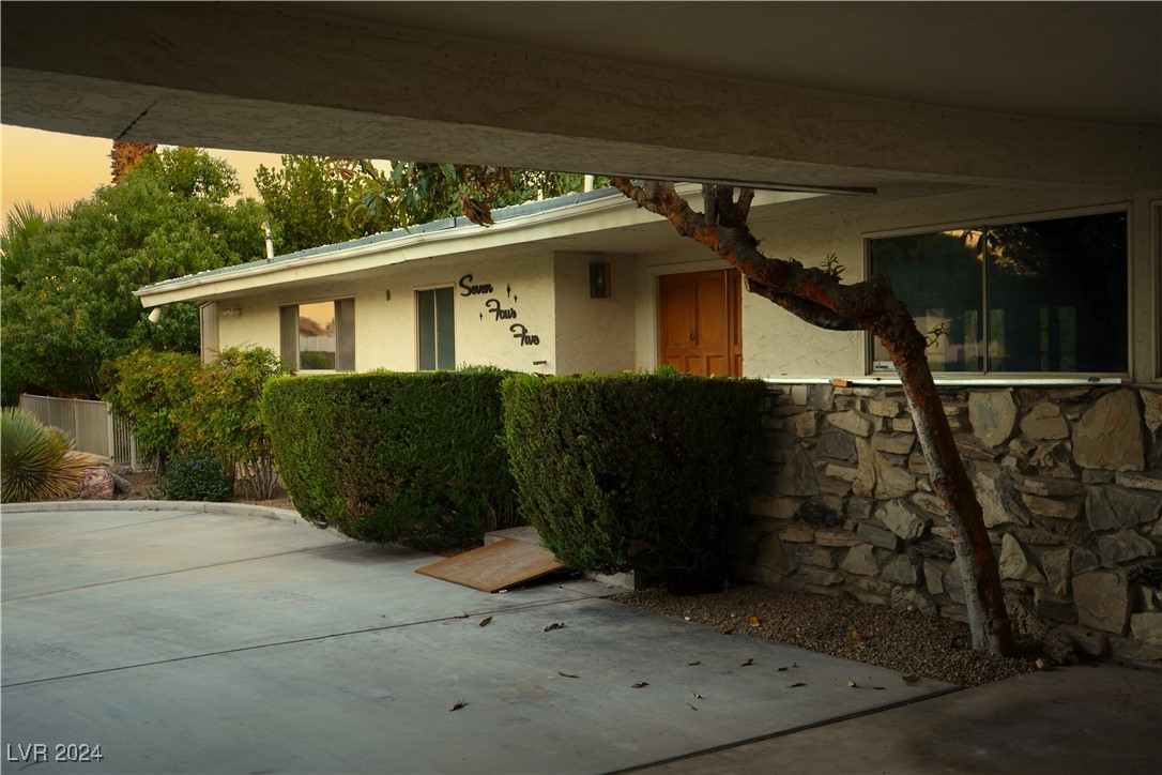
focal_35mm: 37
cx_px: 581
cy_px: 388
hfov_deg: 51.9
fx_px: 1194
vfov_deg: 35.9
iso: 64
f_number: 4
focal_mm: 37
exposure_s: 1/30
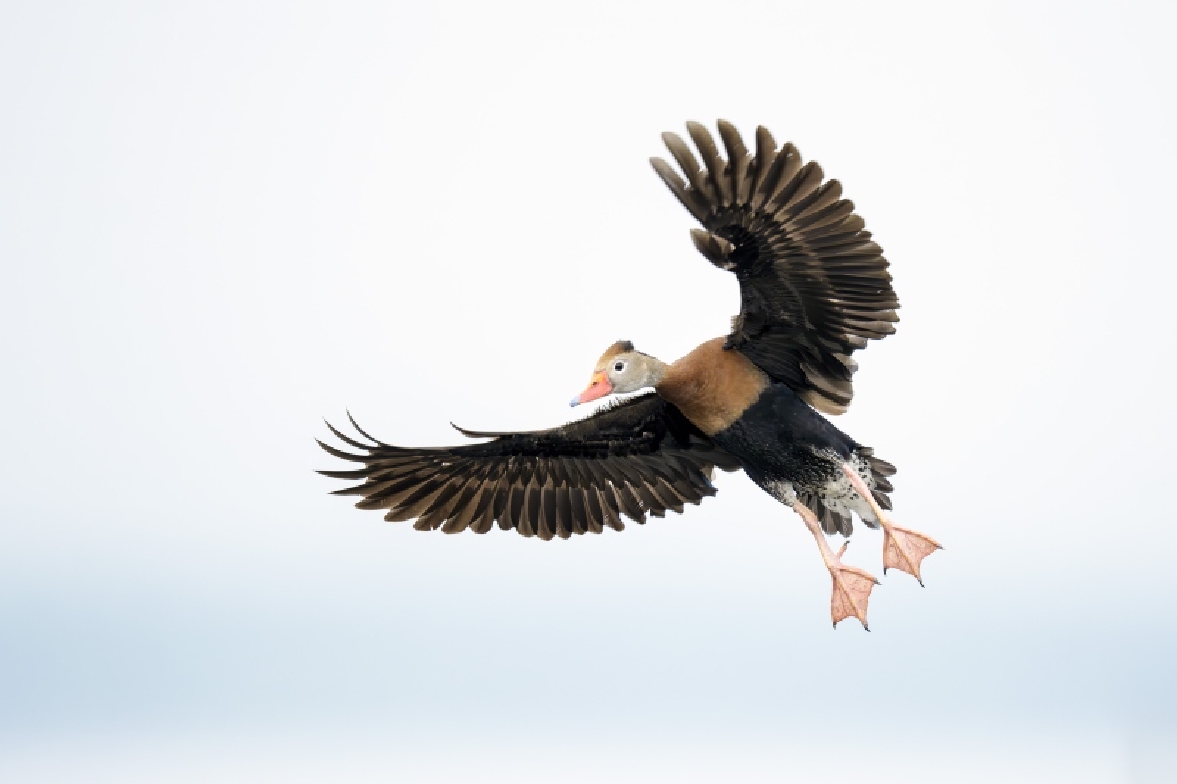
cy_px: 392
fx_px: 29417
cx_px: 588
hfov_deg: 2.3
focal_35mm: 900
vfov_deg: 1.5
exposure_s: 1/3200
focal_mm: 600
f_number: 4
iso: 3200
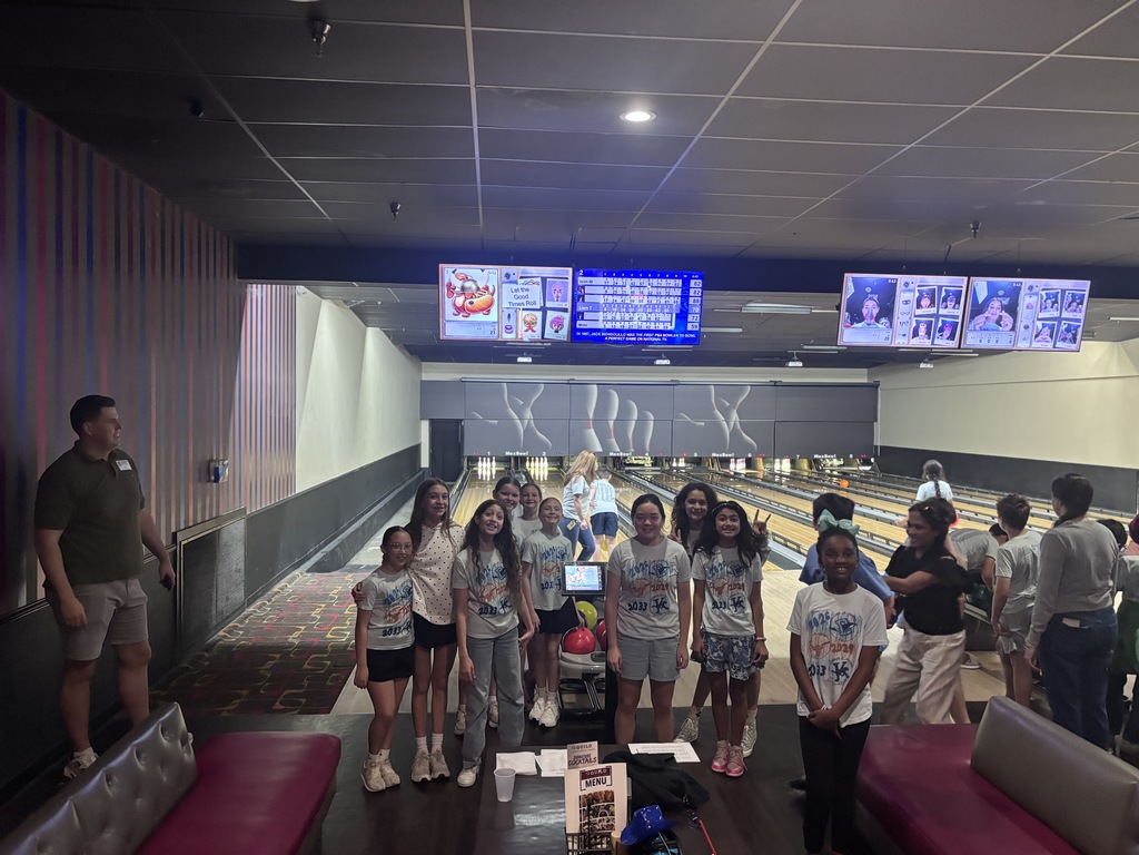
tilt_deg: +0.0
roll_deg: -0.8
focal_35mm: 26
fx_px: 856
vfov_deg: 53.1
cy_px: 428
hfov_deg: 67.3
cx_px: 570
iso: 500
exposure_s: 1/40
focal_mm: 5.96
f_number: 1.6
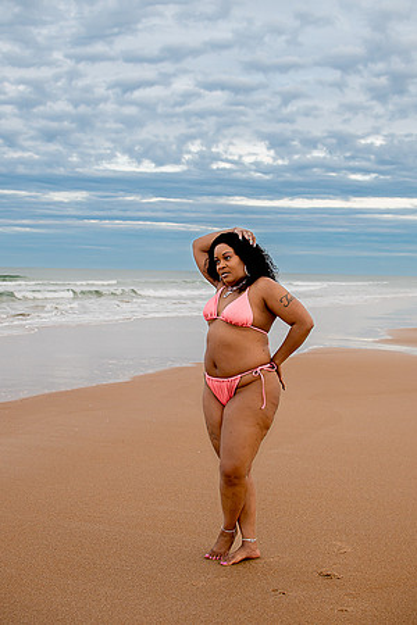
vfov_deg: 38.2
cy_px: 312
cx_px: 208
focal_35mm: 52
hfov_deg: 26.0
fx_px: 903
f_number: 4.5
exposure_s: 1/200
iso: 200
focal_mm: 35
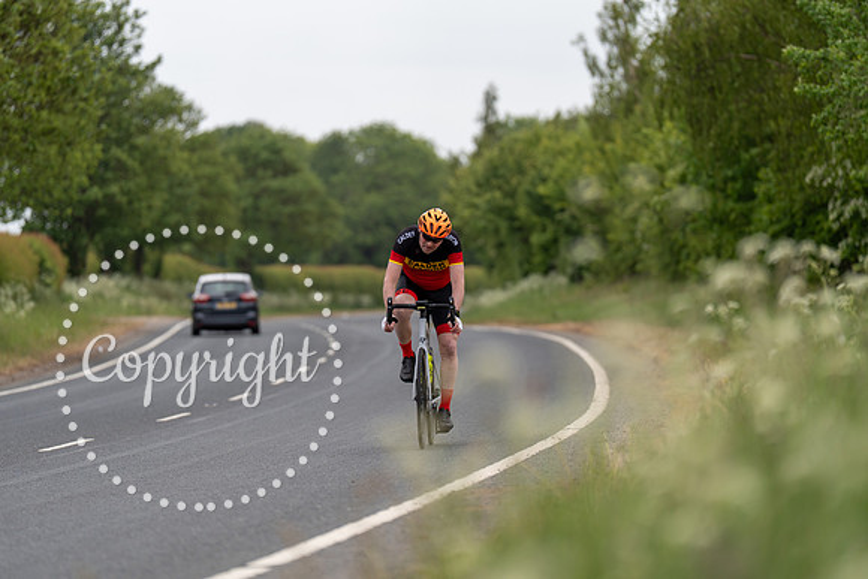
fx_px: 4823
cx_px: 434
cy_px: 290
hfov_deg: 10.3
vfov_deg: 6.9
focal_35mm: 200
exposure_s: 1/1250
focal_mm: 200
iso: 160
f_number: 3.2
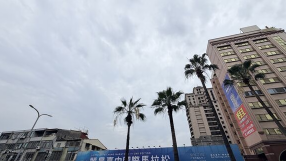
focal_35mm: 16
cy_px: 96
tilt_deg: +33.8
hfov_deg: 99.3
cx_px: 148
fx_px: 121
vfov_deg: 66.5
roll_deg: -0.2
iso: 20
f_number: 2.2
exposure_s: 1/888
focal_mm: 2.22
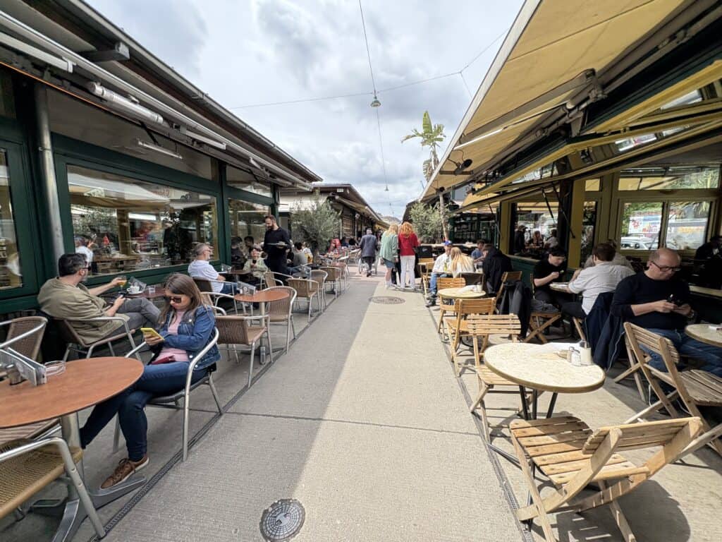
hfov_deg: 102.1
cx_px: 361
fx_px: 292
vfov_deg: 85.7
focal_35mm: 14
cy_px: 271
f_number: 2.2
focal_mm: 2.22
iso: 50
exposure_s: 1/1143
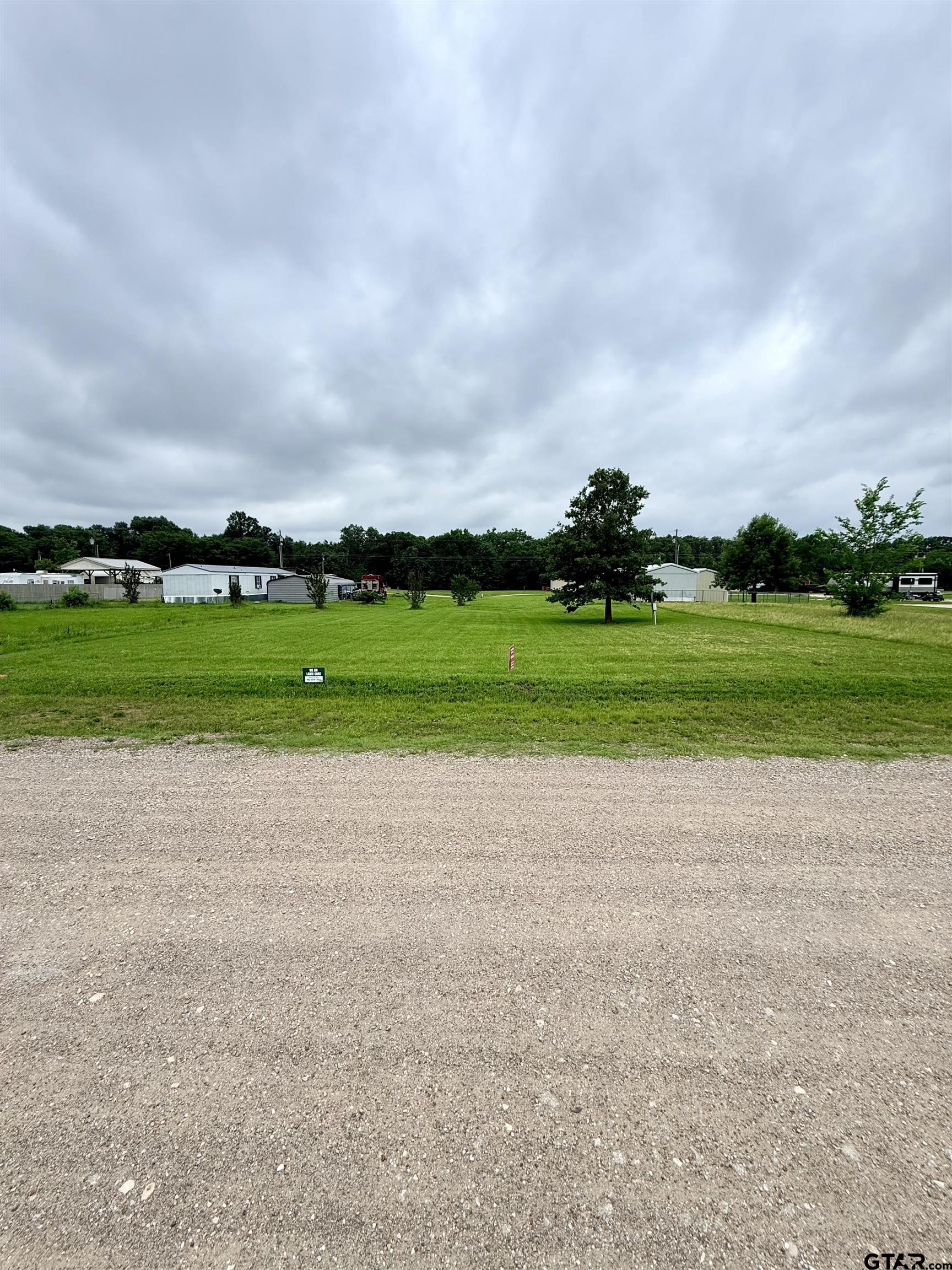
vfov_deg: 102.1
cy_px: 635
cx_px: 476
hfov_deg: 85.7
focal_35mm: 14
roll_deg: -0.5
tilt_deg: -5.8
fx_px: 513
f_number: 2.2
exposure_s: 1/1001
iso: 50
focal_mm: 2.22
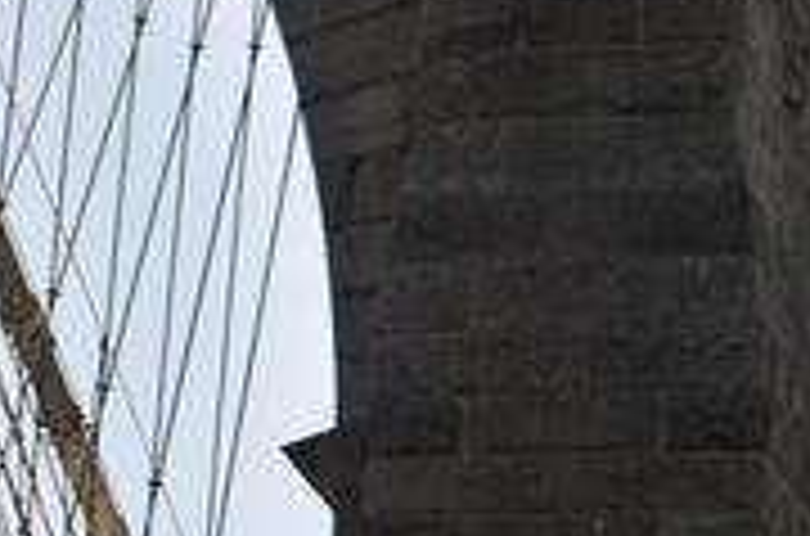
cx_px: -896
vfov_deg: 1.5
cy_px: -597
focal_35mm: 900
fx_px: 20197
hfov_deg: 2.3
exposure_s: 1/1250
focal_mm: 120
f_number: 8
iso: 200
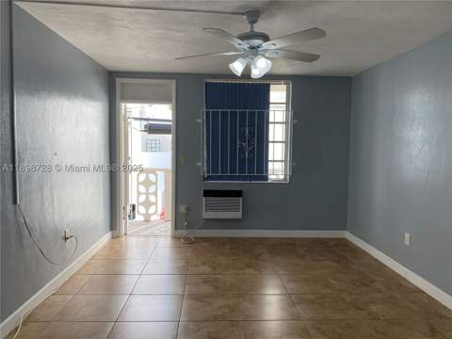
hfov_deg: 67.3
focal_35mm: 26
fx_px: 339
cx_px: 226
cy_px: 170
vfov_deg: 53.1
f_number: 1.8
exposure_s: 1/274
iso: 32
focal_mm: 4.25
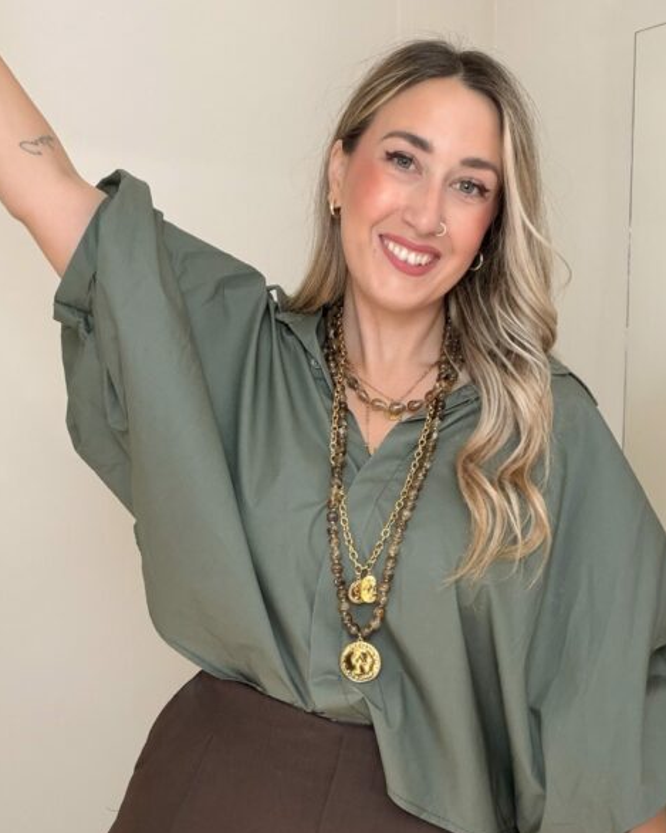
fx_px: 985
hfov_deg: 37.3
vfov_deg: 45.7
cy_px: 476
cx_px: 332
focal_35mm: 40
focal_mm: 2.71
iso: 80
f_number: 1.9
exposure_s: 1/60
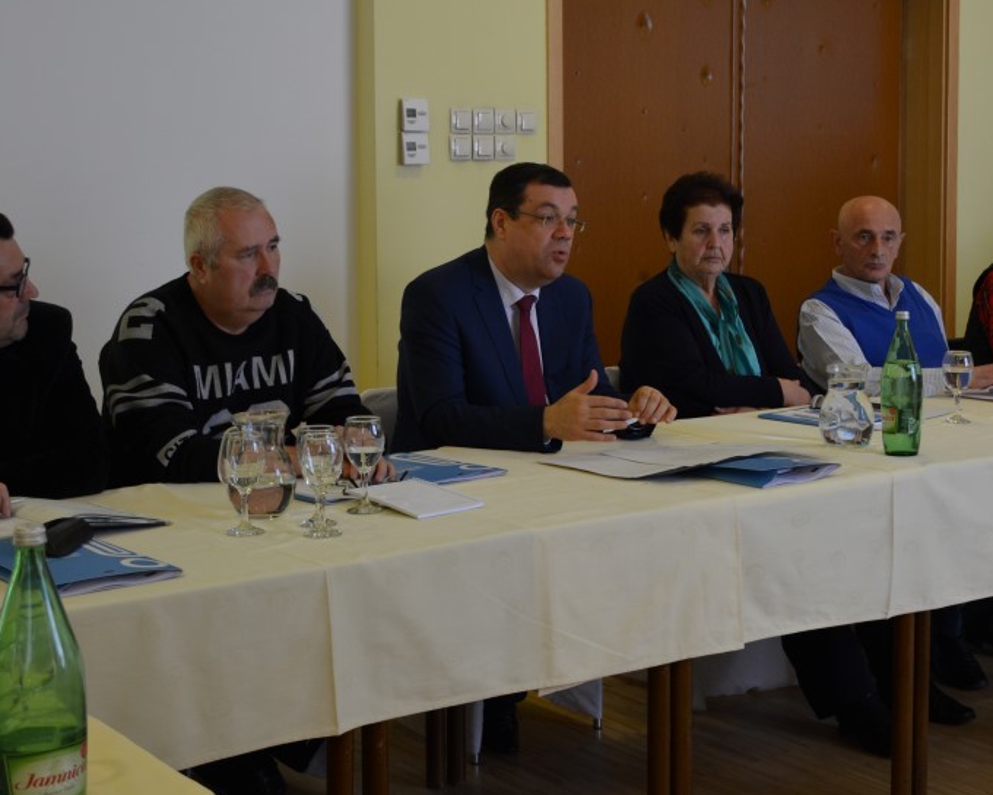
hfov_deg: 30.4
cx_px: 603
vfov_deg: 24.5
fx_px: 1822
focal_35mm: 62
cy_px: 266
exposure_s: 1/60
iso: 400
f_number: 4
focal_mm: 26
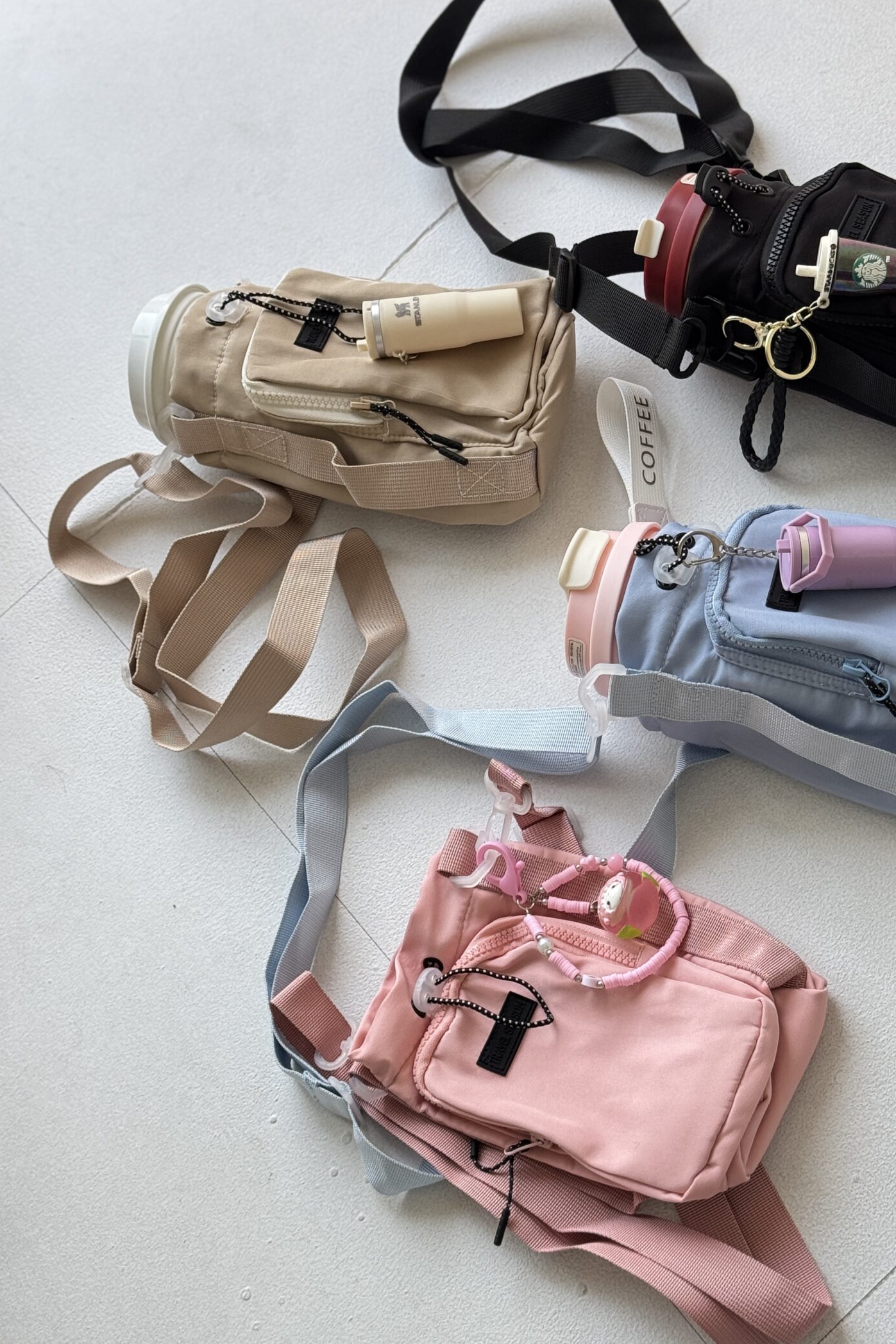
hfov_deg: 22.2
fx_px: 2277
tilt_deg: -62.0
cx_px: 598
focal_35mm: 61
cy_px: 602
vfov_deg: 32.9
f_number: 1.78
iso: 100
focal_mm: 6.76
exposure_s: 1/78
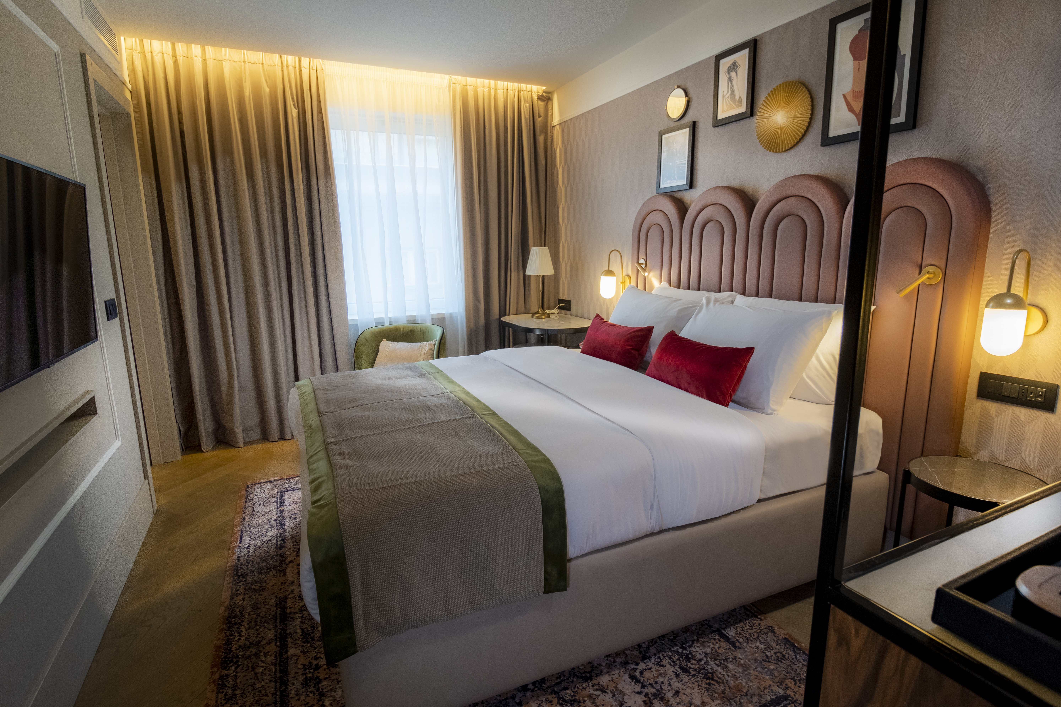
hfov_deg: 90.0
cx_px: 530
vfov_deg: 67.4
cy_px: 354
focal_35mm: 18
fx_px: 530
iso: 1000
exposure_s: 1/125
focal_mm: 12
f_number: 5
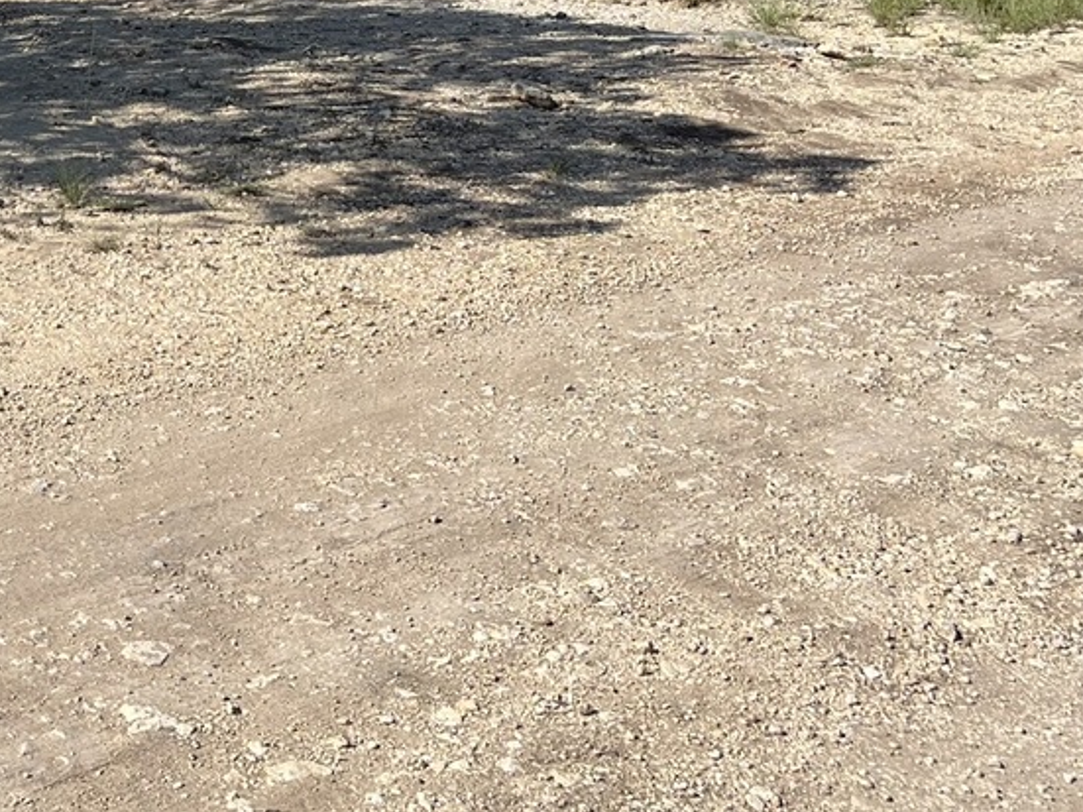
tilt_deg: -6.1
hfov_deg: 27.6
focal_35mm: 68
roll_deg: -1.0
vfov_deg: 20.4
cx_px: 118
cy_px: -134
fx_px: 2127
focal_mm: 5.7
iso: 50
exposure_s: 1/4831
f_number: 1.5
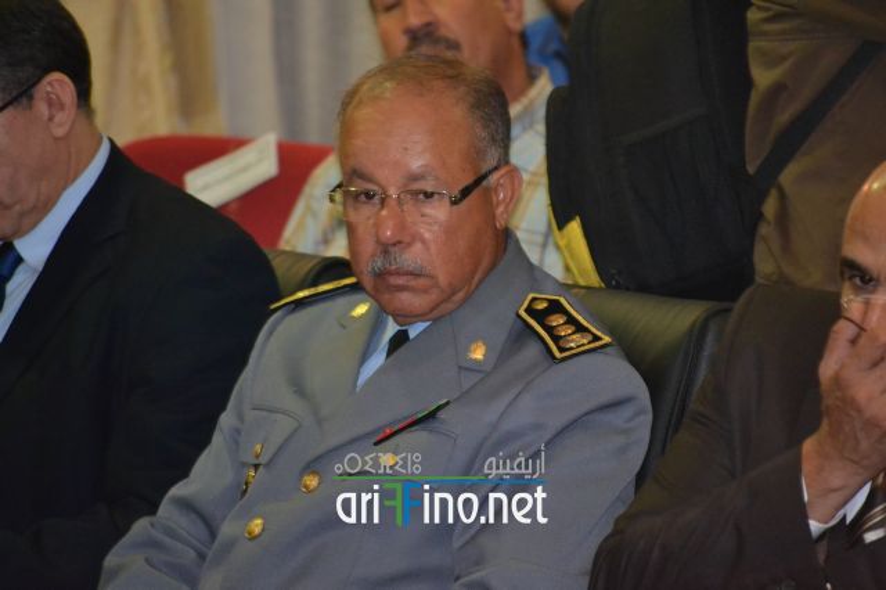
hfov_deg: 6.9
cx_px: 443
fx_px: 7379
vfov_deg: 4.6
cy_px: 295
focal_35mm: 300
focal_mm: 200
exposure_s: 1/60
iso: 3200
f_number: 5.6
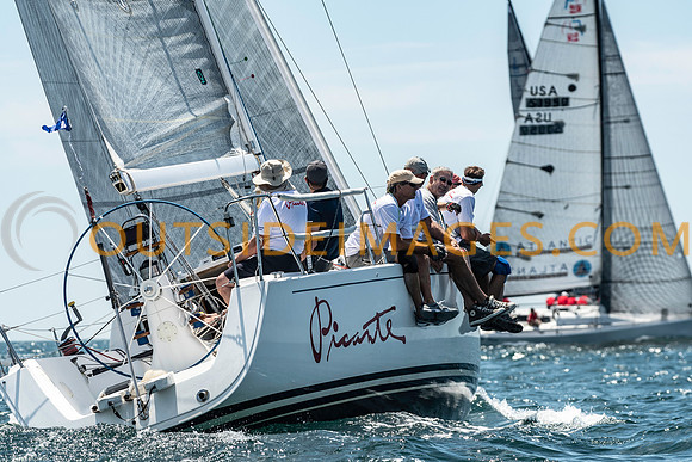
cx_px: 346
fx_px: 4182
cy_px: 231
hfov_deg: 9.5
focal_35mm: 218
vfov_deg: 6.3
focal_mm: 145
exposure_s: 1/2000
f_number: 5
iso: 250
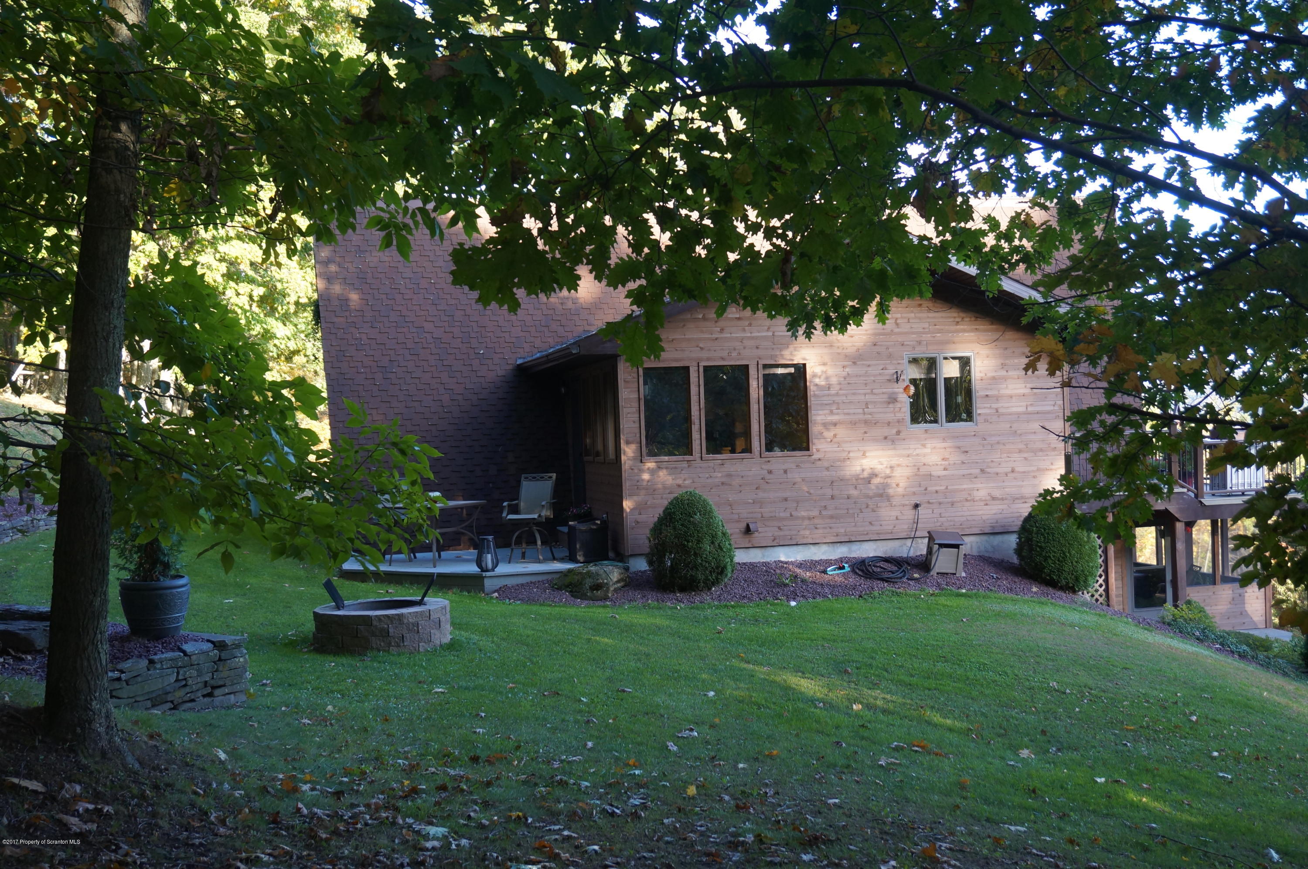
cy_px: 434
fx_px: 1361
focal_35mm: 38
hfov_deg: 51.3
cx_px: 654
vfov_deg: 35.4
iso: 400
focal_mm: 25
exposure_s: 1/160
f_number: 4.5
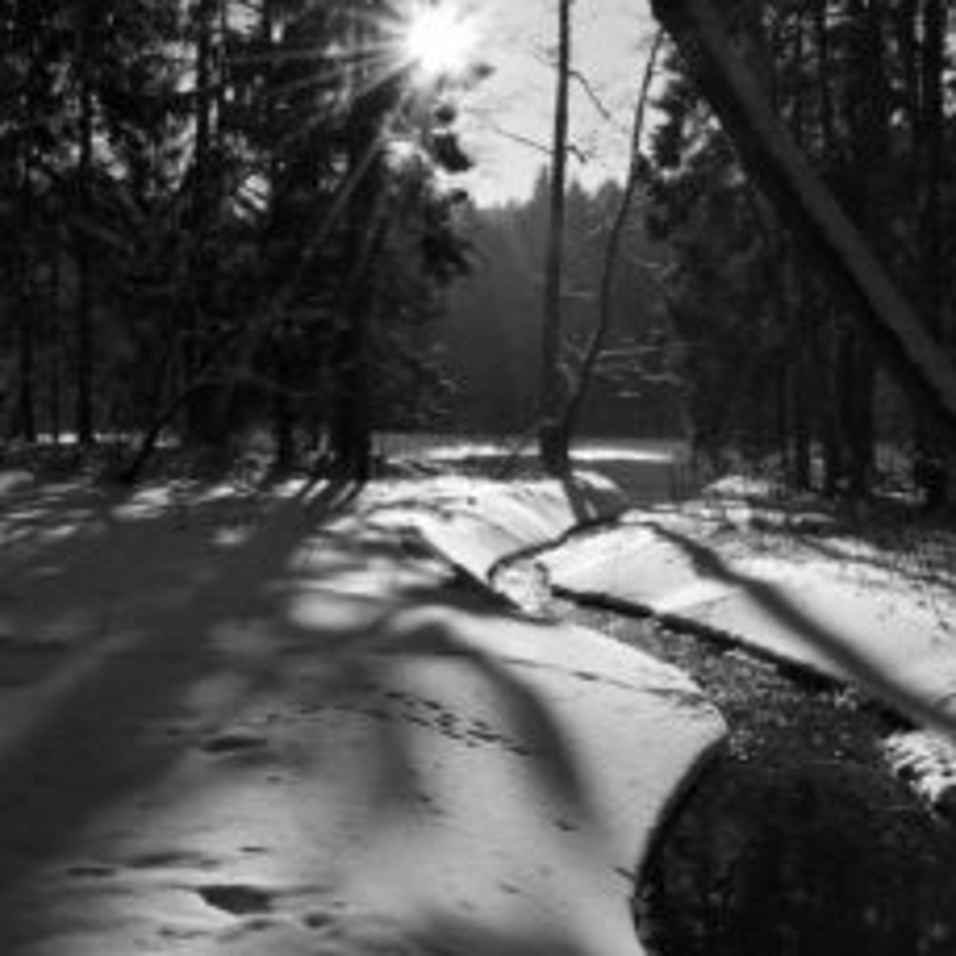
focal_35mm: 50
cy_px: 455
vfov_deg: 34.0
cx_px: 672
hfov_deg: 33.6
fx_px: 1562
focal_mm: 20
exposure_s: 1/400
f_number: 18
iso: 400
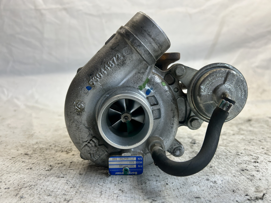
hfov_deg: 67.3
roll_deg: -1.3
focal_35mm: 26
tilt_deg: -4.1
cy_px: 102
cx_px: 136
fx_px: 204
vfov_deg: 53.1
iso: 32
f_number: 1.5
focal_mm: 5.7
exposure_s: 1/128
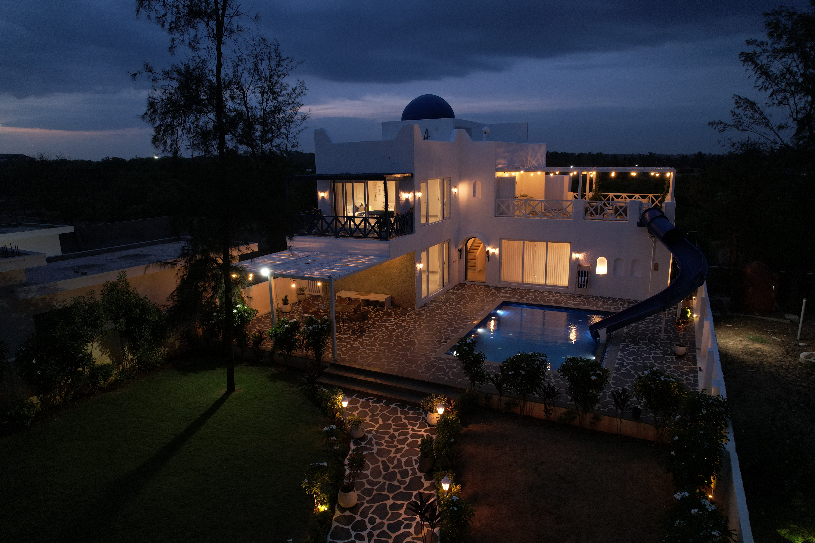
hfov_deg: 78.6
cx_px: 408
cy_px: 272
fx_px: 498
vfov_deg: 57.2
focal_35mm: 22
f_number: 2.8
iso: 210
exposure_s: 1/15
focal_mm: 8.38
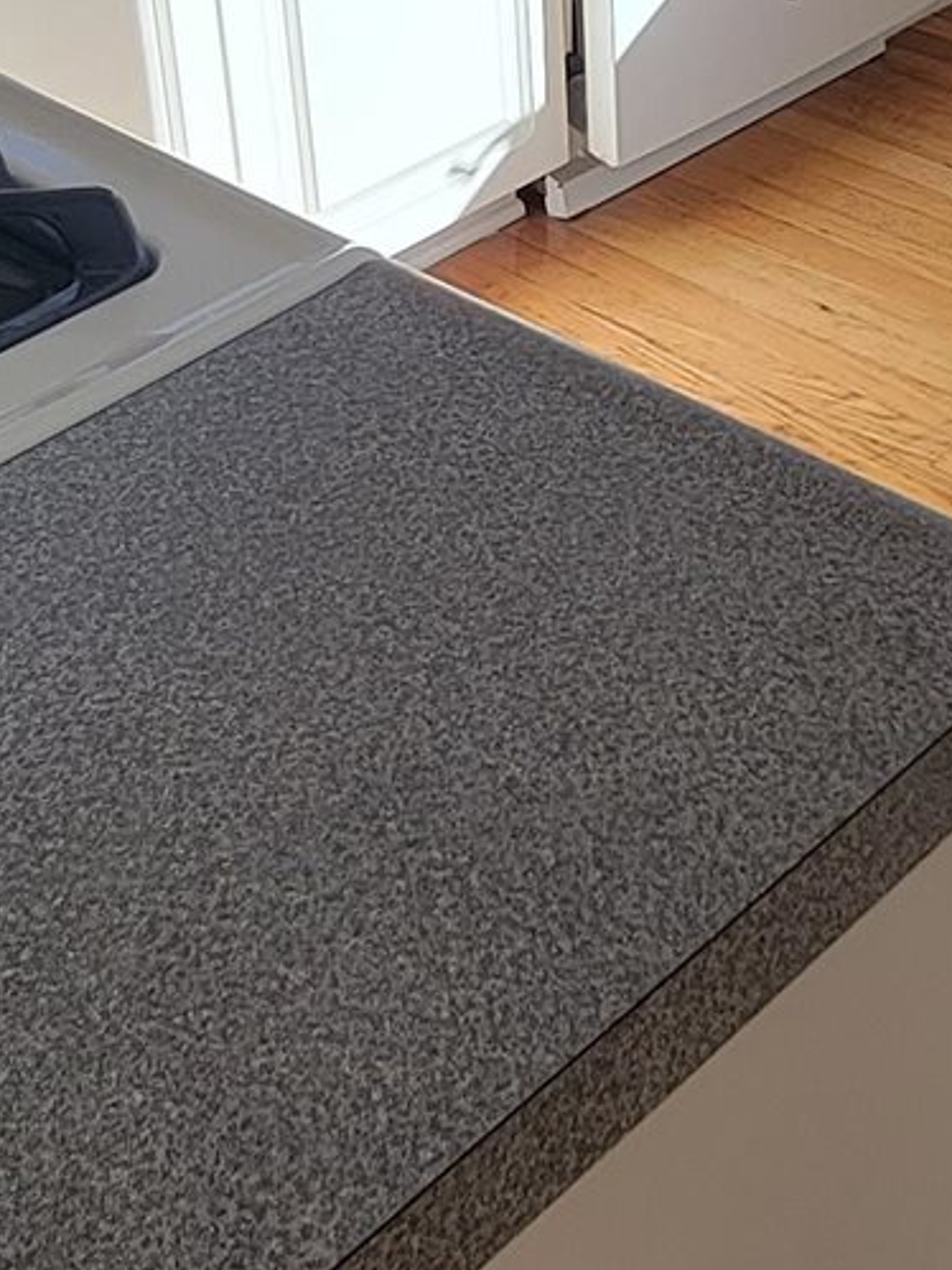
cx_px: 601
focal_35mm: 60
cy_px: 280
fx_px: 2201
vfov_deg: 31.5
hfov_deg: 24.3
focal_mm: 2.2
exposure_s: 1/140
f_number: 2.2
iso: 50
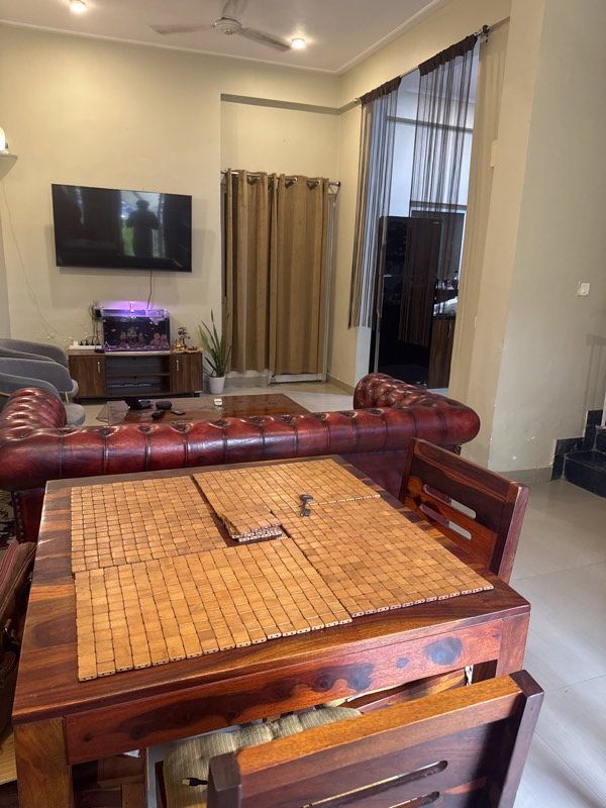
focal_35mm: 24
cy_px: 404
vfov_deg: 71.6
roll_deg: -2.5
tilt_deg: -13.8
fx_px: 560
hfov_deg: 56.8
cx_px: 303
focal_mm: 6.76
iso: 500
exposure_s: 1/50
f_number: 1.78
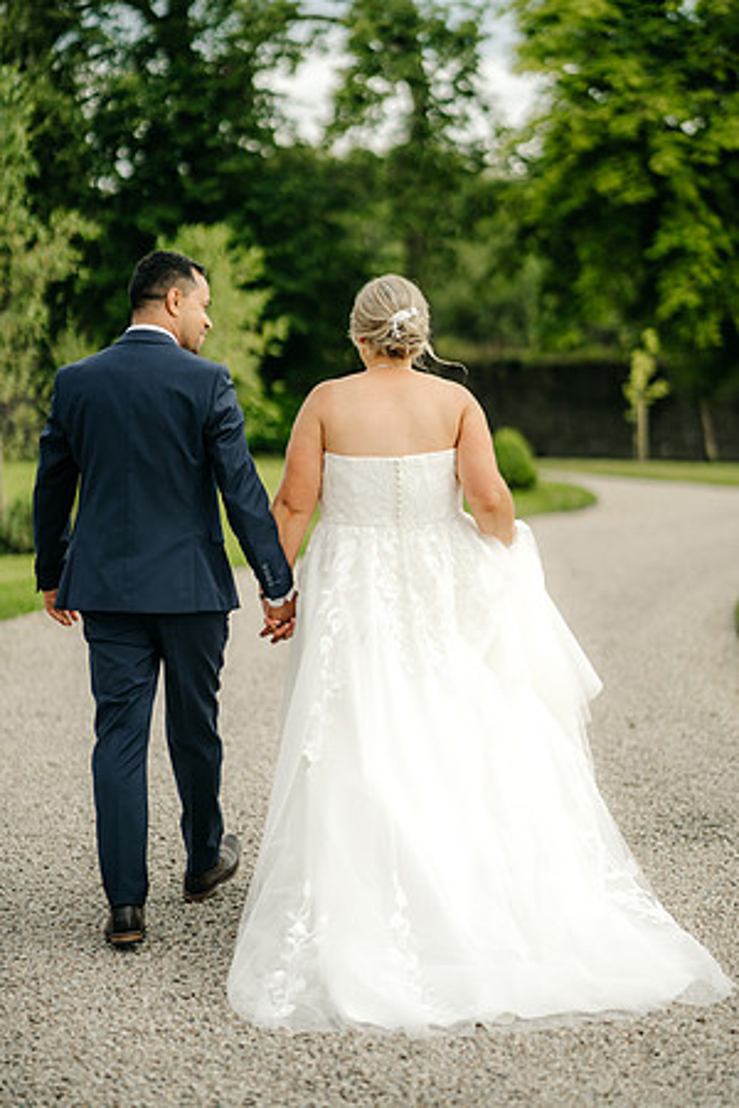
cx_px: 370
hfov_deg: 16.1
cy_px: 554
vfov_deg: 23.9
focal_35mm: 85
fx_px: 2617
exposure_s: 1/3200
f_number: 2
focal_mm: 85
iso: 100
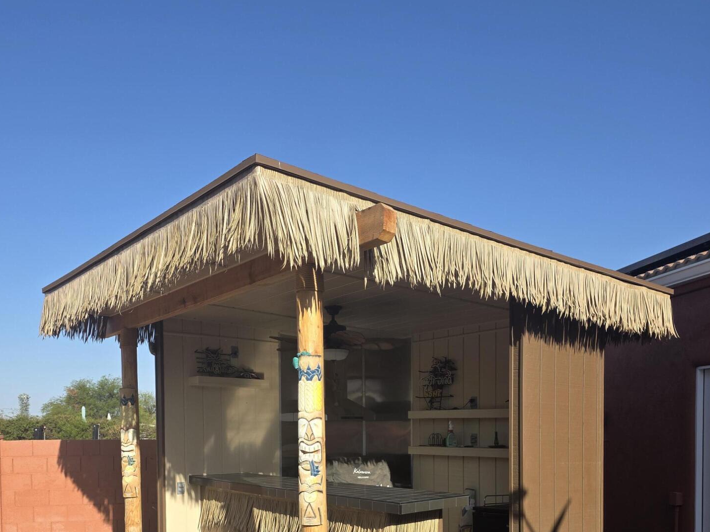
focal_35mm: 32
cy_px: 444
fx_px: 656
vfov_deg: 41.7
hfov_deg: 56.8
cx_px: 352
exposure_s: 1/3667
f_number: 1.7
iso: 80
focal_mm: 6.3
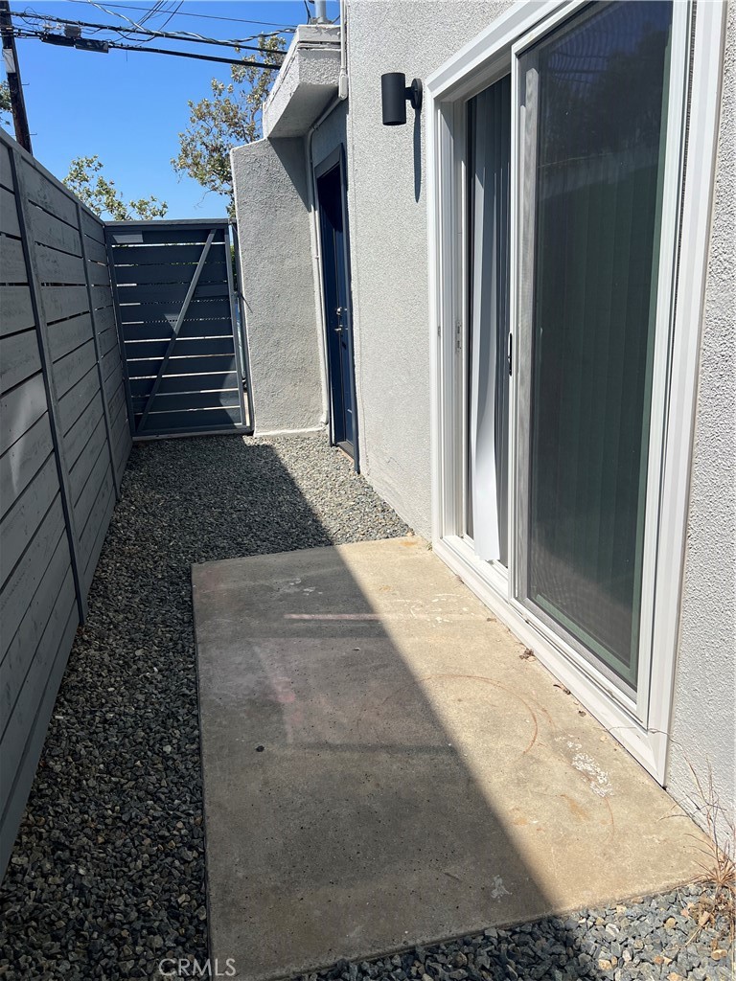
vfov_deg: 67.3
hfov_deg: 53.1
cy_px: 490
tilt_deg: -11.6
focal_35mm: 26
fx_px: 737
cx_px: 368
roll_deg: +2.8
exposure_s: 1/5882
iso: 50
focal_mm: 5.7
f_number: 1.5
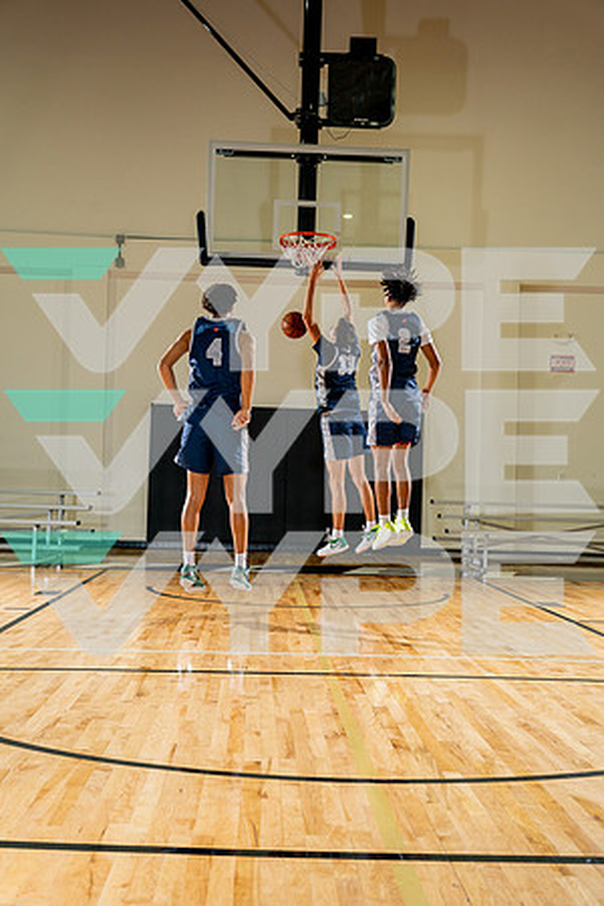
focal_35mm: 43
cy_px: 453
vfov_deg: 45.4
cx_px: 302
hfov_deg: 31.2
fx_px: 1082
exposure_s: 1/250
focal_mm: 43
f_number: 5.6
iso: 200
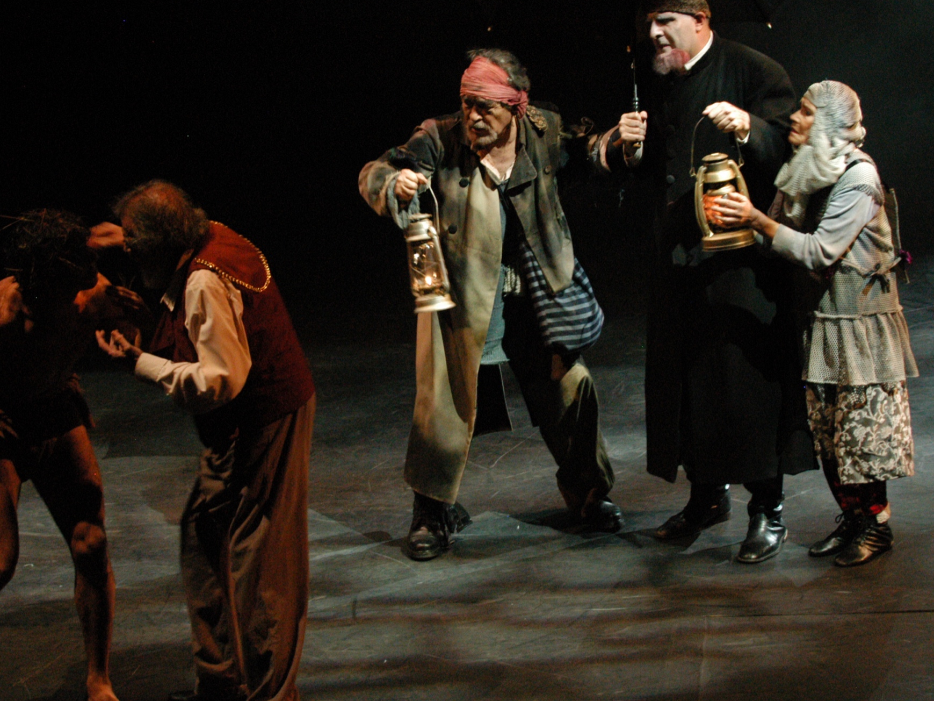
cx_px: 414
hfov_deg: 13.6
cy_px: 295
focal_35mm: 145
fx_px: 3912
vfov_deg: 10.2
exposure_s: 1/25
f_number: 5
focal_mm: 70
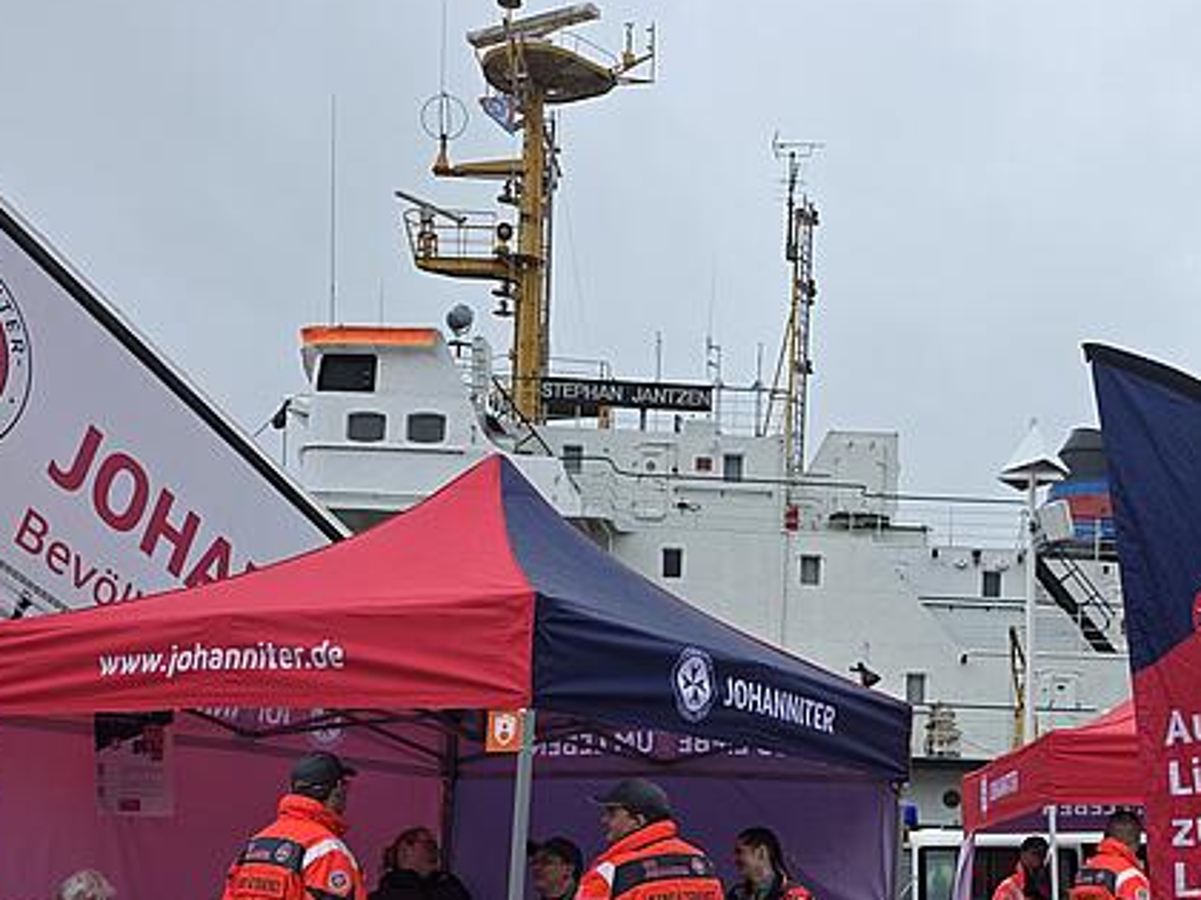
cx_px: 792
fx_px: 1596
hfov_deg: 40.8
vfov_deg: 30.5
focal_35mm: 46
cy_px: 766
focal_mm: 6.3
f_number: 1.7
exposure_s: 1/2945
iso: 80
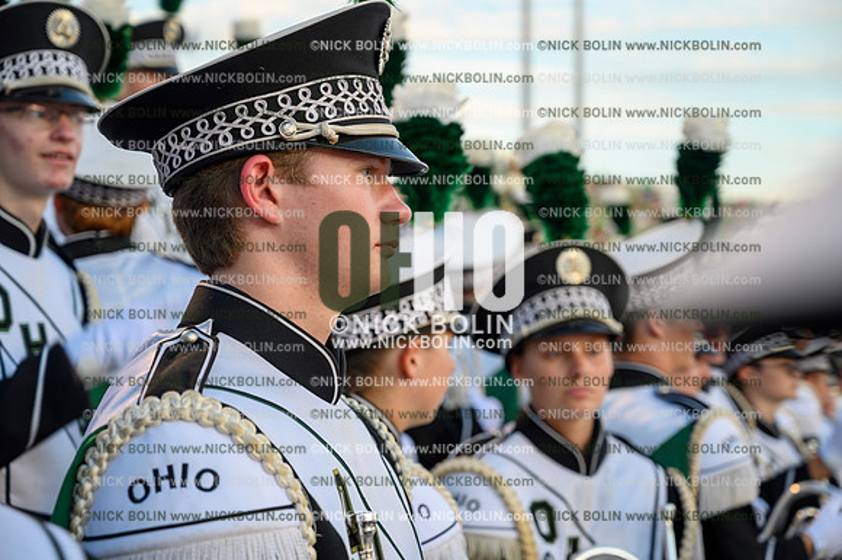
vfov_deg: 21.9
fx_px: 1449
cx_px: 421
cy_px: 280
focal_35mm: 62
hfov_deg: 32.4
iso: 100
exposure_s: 1/50
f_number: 4
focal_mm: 62
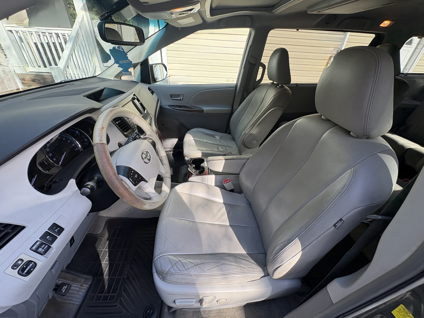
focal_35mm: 14
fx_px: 171
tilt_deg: -31.5
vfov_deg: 85.7
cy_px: 159
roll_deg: -2.7
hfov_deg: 102.1
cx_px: 212
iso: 64
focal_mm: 2.22
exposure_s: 1/142
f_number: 2.2
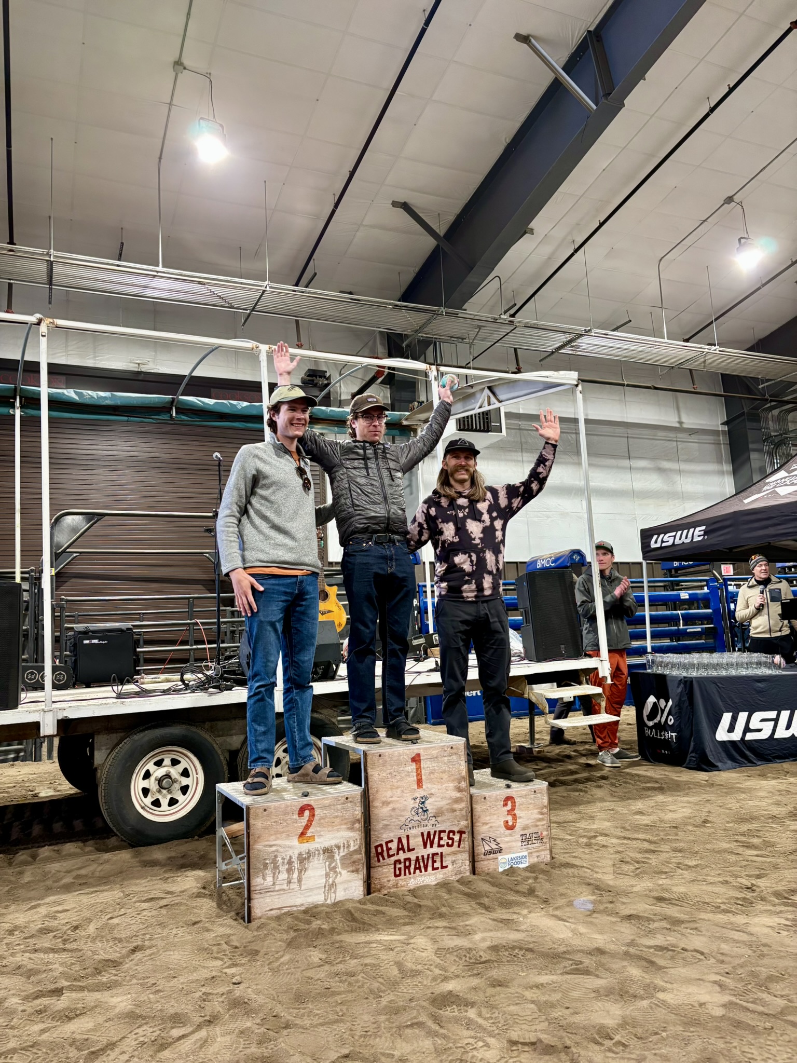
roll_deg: +2.1
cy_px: 532
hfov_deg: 53.1
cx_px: 398
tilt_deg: +9.0
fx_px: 798
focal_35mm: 26
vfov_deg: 67.3
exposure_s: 1/60
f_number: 1.6
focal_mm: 5.96
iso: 250
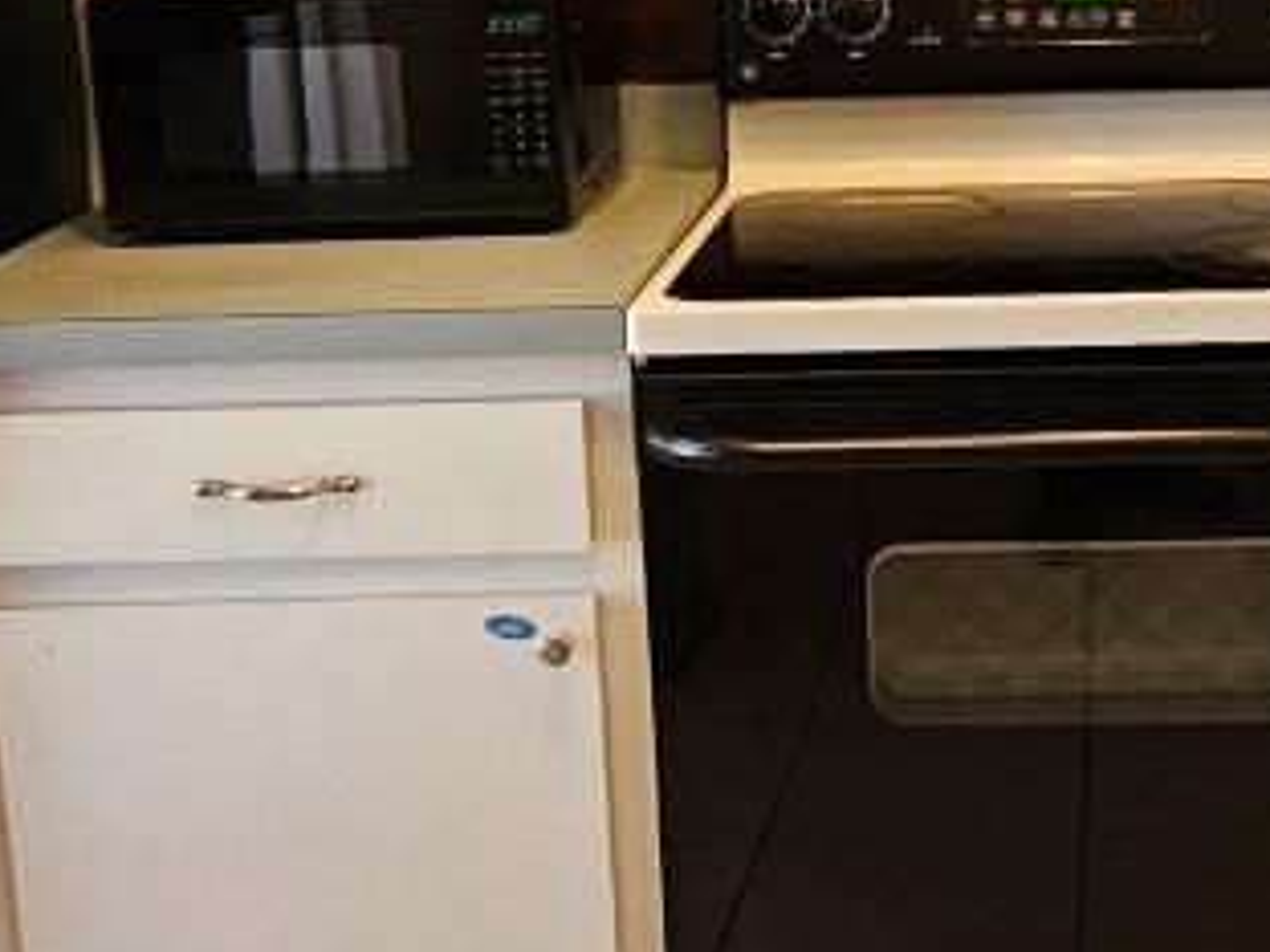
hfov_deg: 31.1
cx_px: 1071
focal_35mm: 60
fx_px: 2201
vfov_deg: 24.1
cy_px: 199
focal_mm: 2.2
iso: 125
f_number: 2.2
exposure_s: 1/60
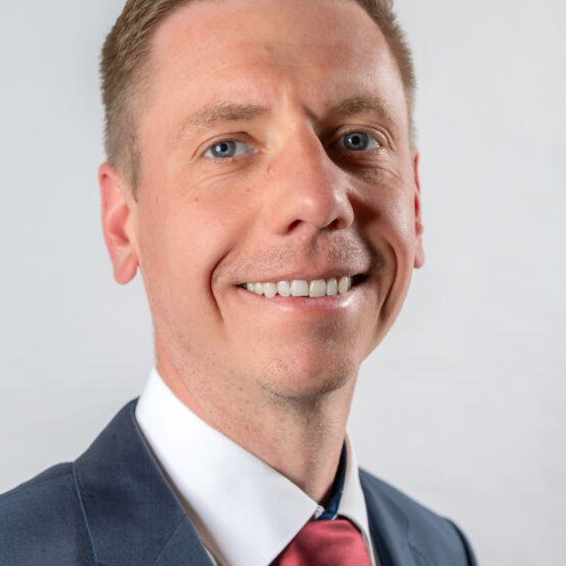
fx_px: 1443
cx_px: 243
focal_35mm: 78
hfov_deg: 22.2
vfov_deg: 22.1
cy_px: 360
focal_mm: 50
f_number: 5.6
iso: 400
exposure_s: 1/60
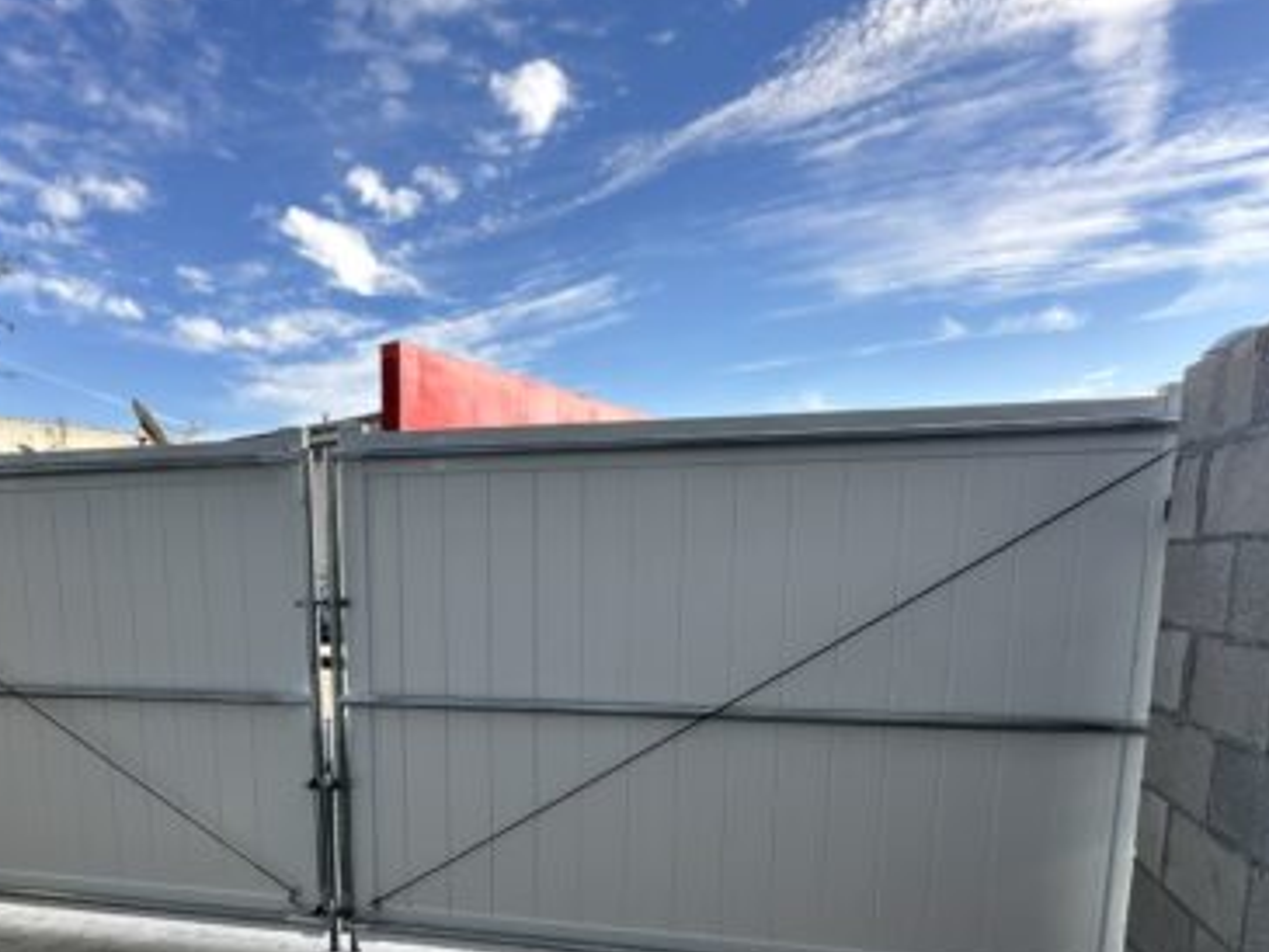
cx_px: 487
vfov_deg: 56.4
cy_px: 698
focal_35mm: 23
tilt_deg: -8.7
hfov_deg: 72.8
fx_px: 843
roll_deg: +1.6
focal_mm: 2.22
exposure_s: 1/292
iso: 40
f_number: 2.2
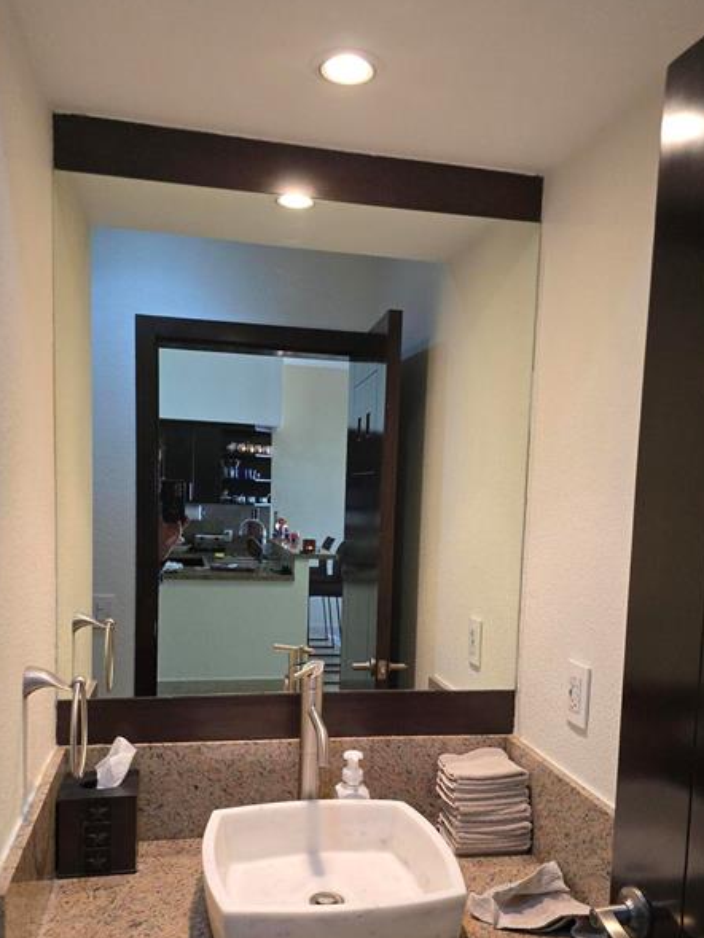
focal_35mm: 30
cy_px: 569
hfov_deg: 46.8
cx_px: 366
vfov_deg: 59.4
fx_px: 813
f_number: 1.7
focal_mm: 6.3
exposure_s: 1/120
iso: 500
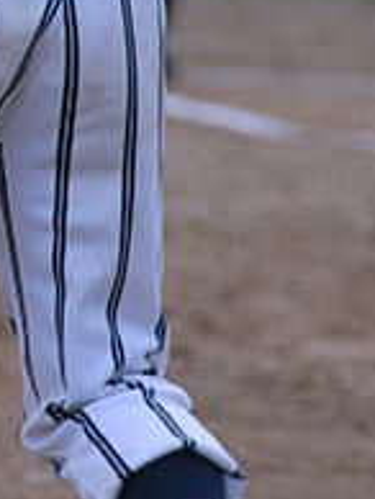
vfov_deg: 2.5
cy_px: 67
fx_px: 11645
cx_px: -128
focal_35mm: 808
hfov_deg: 1.8
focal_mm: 170
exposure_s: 1/800
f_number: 5.6
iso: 400
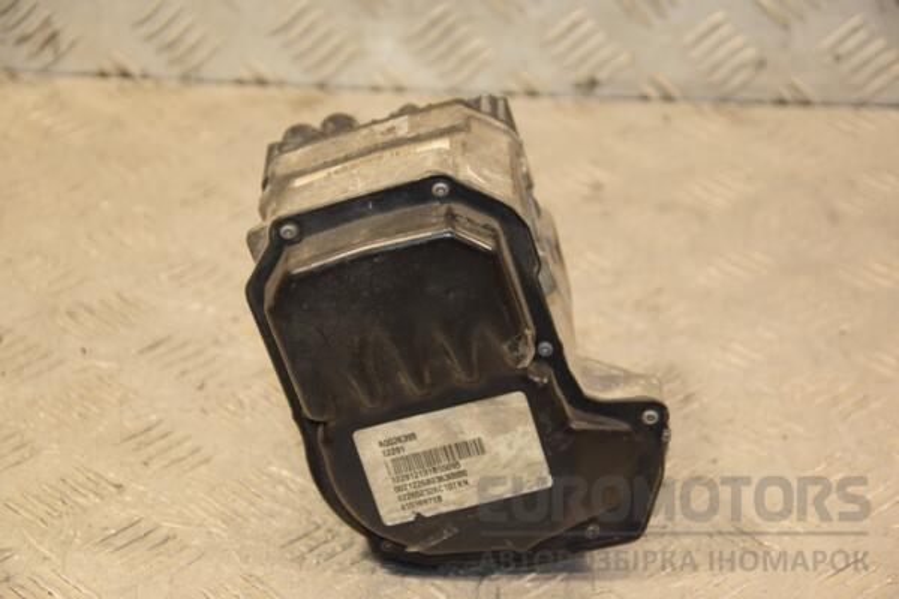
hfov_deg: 17.1
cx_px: 450
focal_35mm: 120
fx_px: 2996
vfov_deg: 11.4
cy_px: 300
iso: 800
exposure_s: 1/125
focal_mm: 80
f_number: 5.3
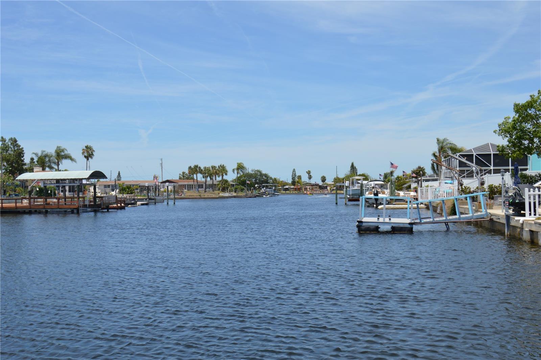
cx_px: 270
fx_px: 585
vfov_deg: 34.1
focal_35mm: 39
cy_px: 180
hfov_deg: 49.6
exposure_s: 1/320
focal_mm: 26
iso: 100
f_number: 9
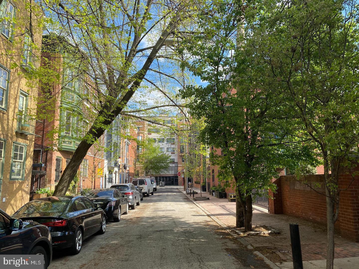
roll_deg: +1.2
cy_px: 134
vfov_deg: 53.1
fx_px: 270
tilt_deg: +8.3
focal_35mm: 26
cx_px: 180
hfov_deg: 67.3
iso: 32
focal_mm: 4.25
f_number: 1.8
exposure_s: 1/1147
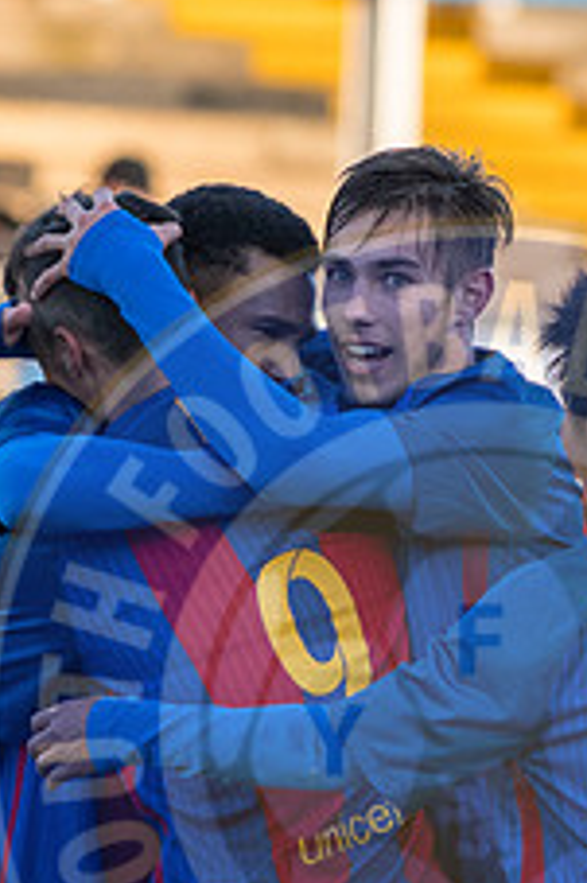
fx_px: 21873
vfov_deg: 2.3
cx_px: 478
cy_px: 720
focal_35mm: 893
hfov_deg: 1.5
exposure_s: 1/1000
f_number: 5
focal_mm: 300
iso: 800
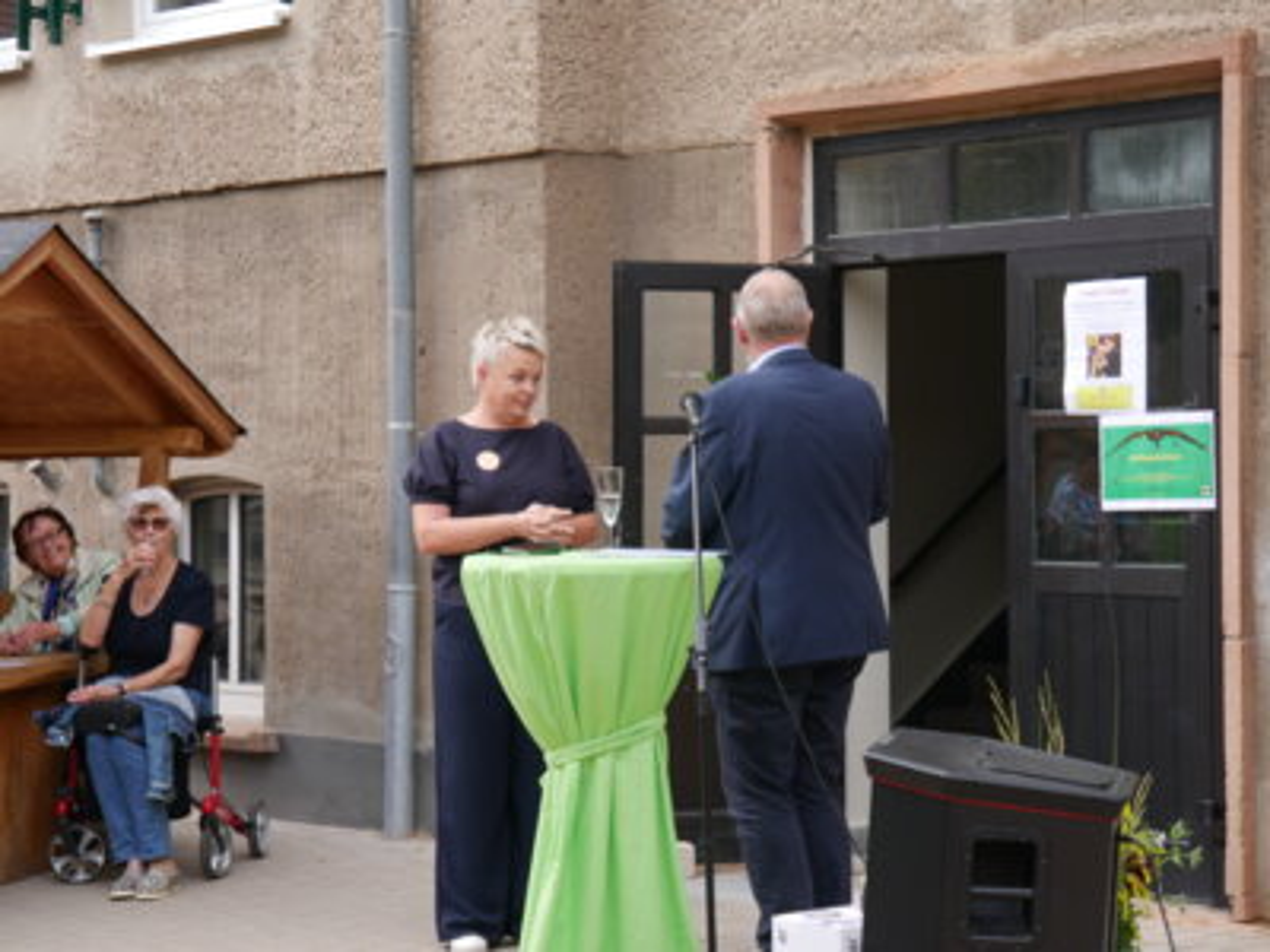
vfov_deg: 17.6
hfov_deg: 23.3
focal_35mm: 84
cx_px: 635
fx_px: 3082
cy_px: 476
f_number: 5.6
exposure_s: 1/200
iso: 200
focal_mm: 42
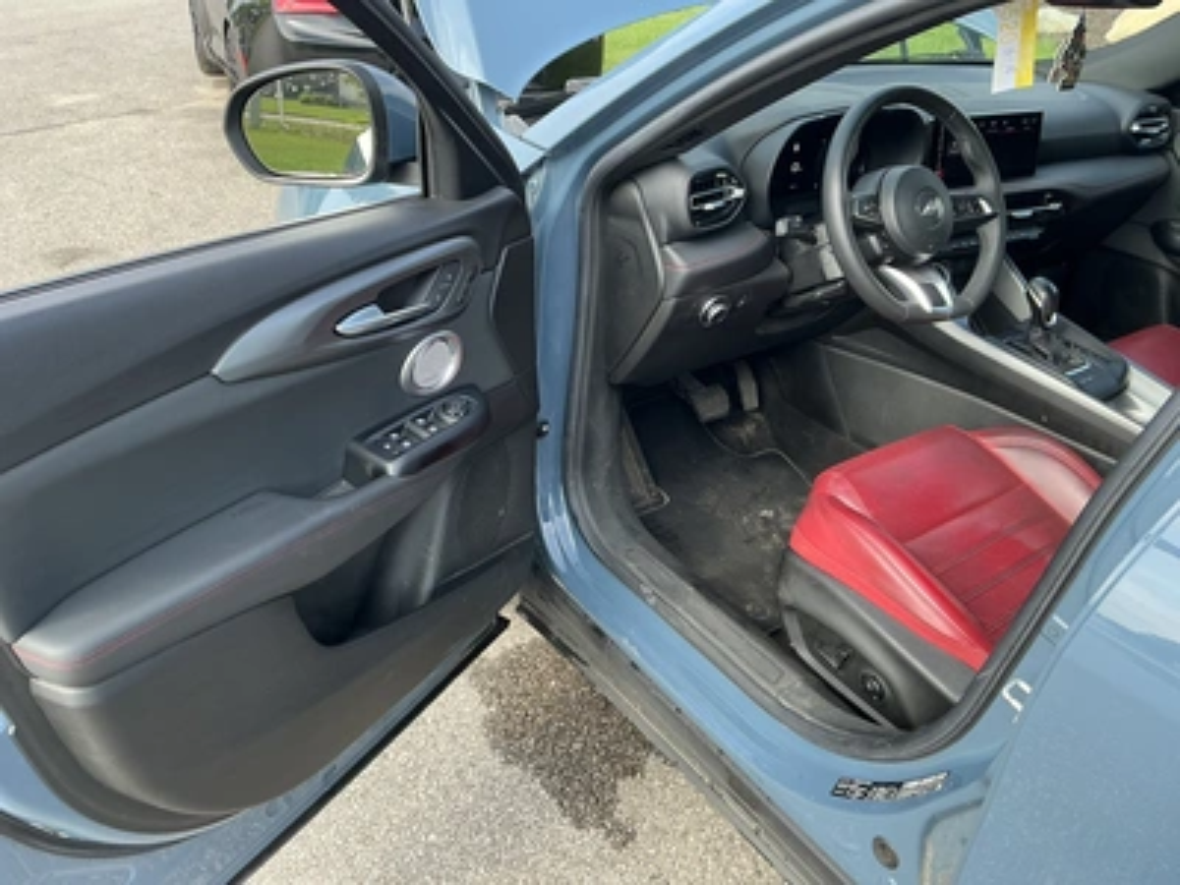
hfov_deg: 63.4
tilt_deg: -27.1
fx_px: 954
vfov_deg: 49.7
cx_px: 590
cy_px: 442
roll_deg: -2.6
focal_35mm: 28
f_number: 1.8
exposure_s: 1/199
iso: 25
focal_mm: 3
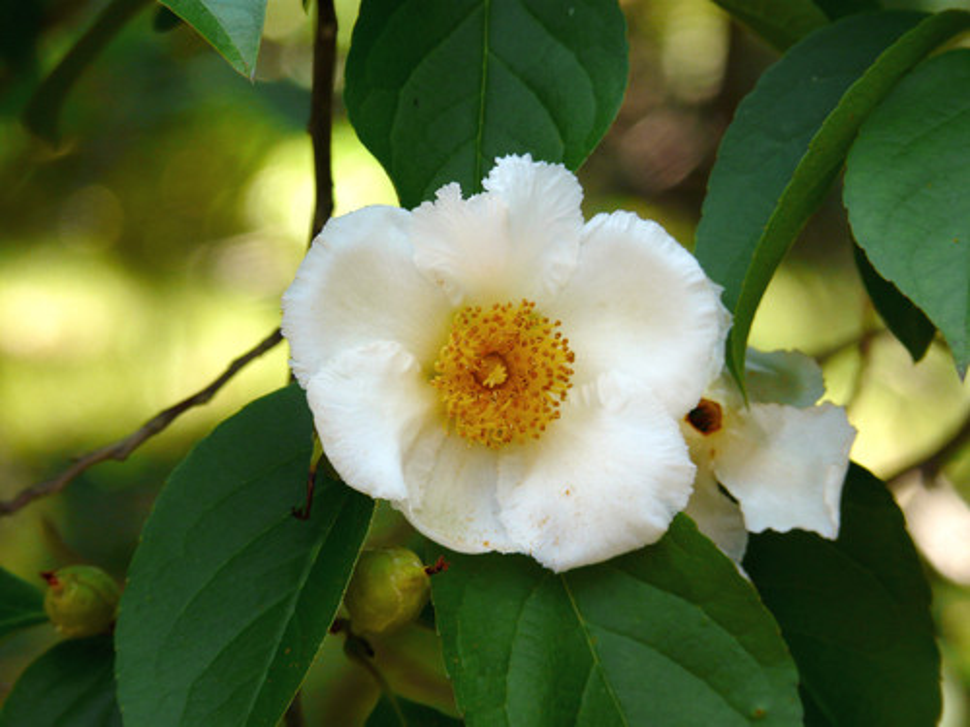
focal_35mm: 252
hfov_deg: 7.9
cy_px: 364
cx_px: 485
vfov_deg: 5.9
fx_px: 7061
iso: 100
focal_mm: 41.5
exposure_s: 1/80
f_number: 3.6
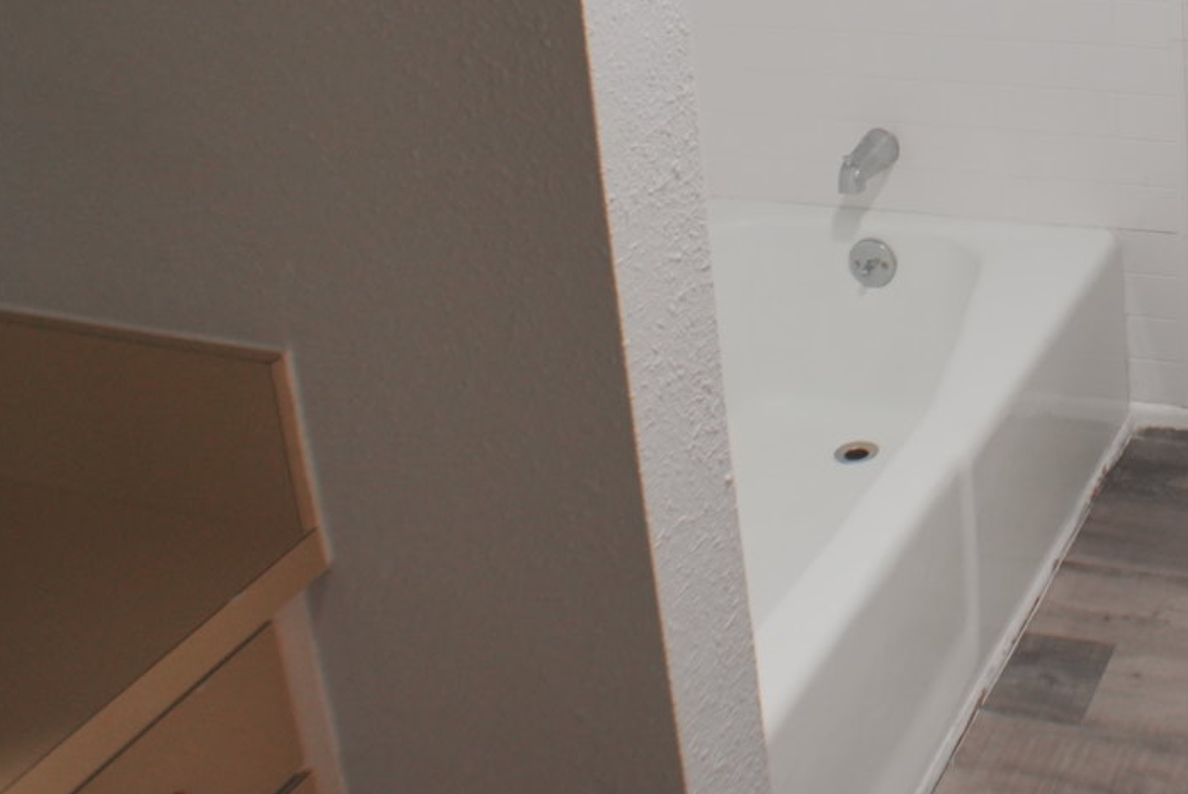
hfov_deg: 25.6
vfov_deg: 17.8
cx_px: 1258
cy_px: -65
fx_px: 2443
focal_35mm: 74
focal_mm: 32
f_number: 5
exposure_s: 1/60
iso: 1000
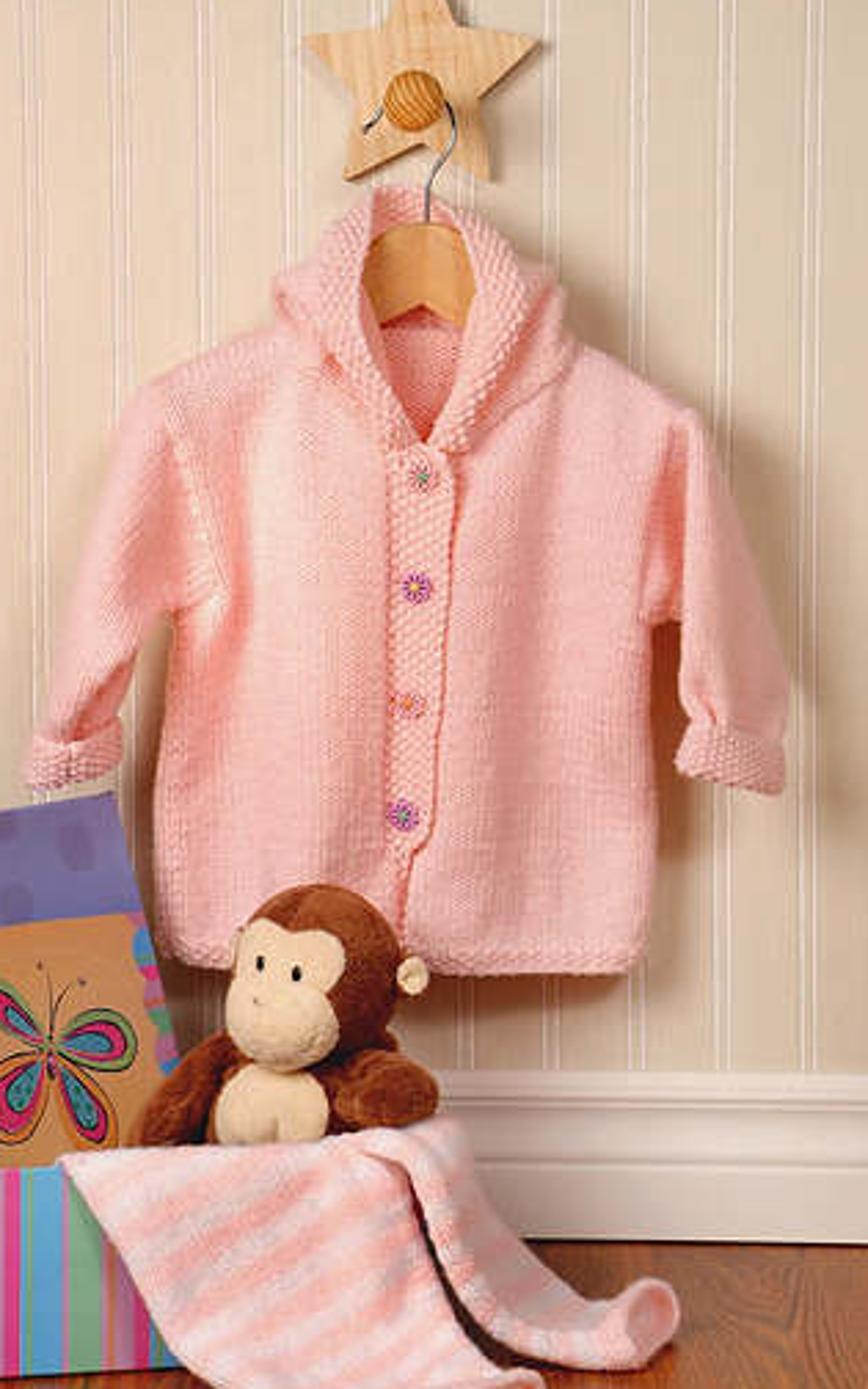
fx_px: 3823
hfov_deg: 13.0
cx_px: 380
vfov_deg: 20.6
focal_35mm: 101
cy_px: 650
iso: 400
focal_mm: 52
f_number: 13
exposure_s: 1/90
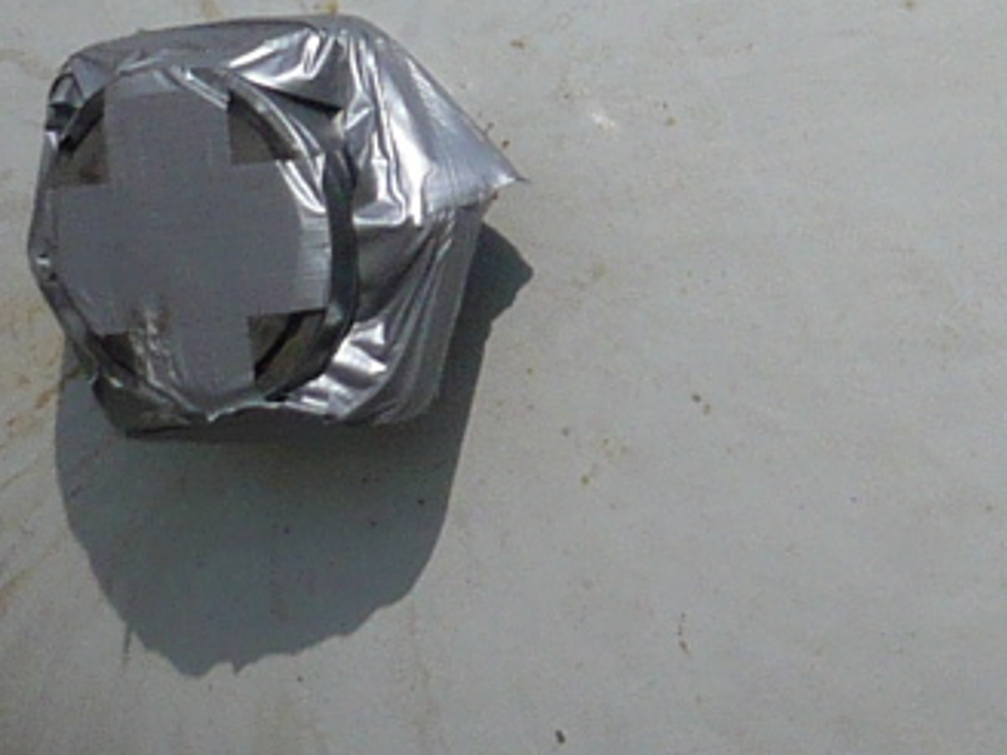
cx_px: 1179
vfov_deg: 6.3
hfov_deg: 8.4
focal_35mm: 234
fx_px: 6807
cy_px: -104
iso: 100
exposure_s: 1/320
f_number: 9
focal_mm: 6.6
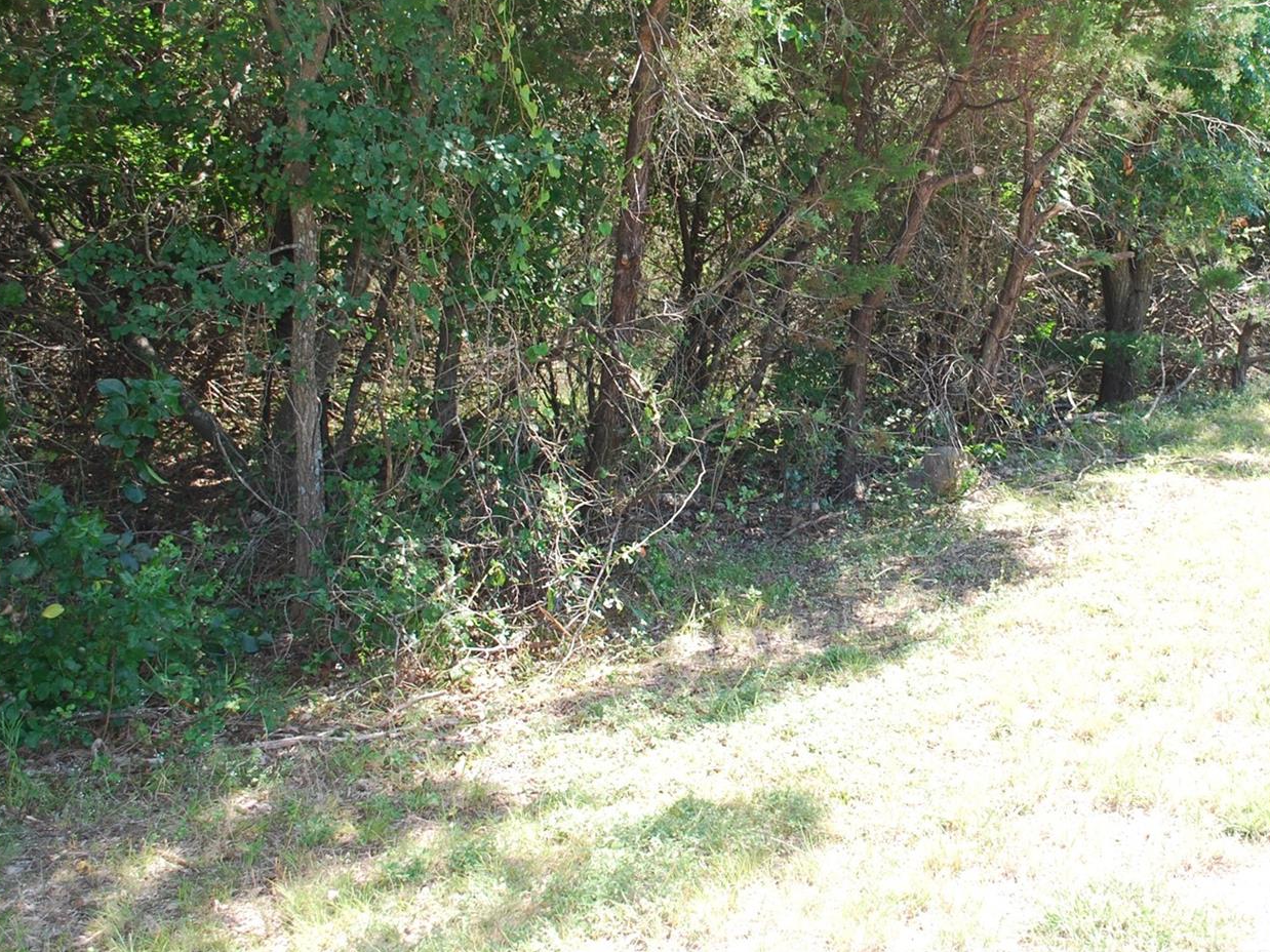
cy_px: 327
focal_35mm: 43
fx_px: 1577
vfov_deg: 33.3
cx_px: 826
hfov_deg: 43.4
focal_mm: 18
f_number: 4
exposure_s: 1/125
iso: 140
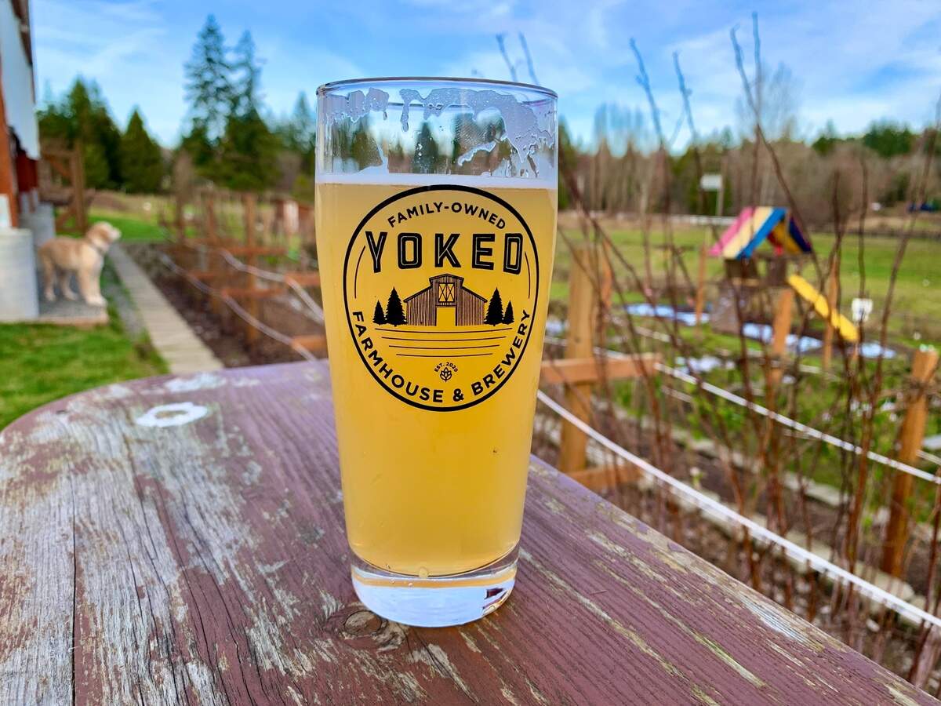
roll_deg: -1.5
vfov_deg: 53.1
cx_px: 470
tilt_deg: -11.8
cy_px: 353
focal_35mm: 26
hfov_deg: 67.3
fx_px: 707
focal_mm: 4.25
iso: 25
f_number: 1.8
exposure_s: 1/412
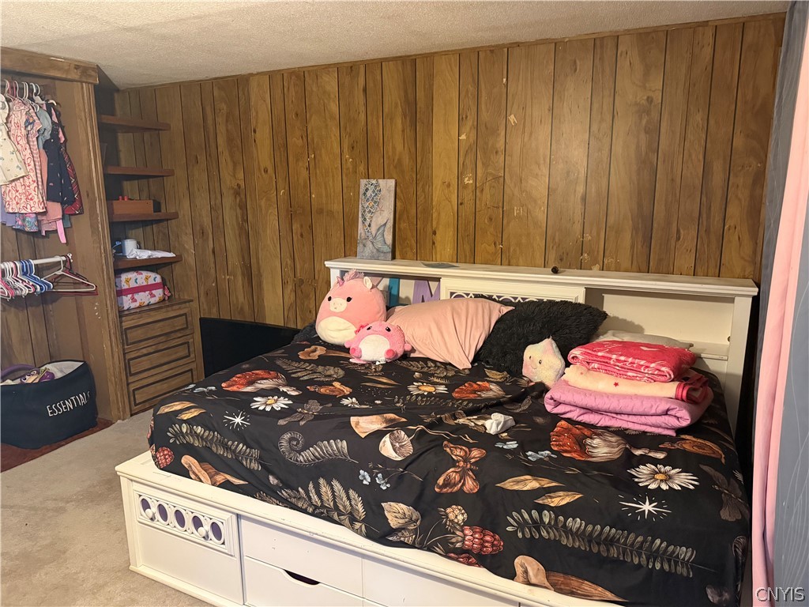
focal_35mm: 24
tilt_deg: -12.3
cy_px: 304
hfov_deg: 71.6
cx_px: 404
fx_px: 561
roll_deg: +1.2
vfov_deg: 56.8
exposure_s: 1/40
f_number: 1.78
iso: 800
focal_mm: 6.76
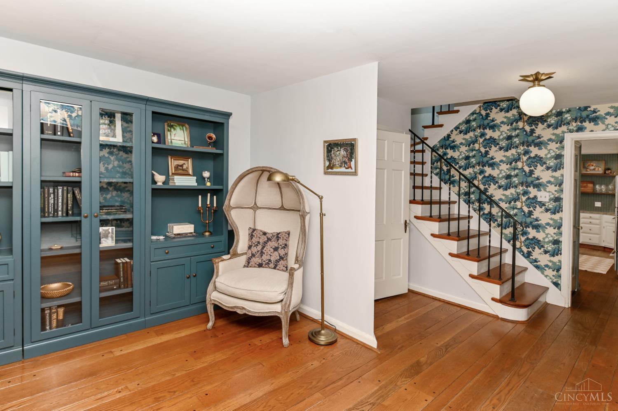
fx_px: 326
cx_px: 309
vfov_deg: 64.5
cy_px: 206
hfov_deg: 86.9
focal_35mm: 19
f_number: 7.1
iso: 250
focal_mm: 19
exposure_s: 1/50
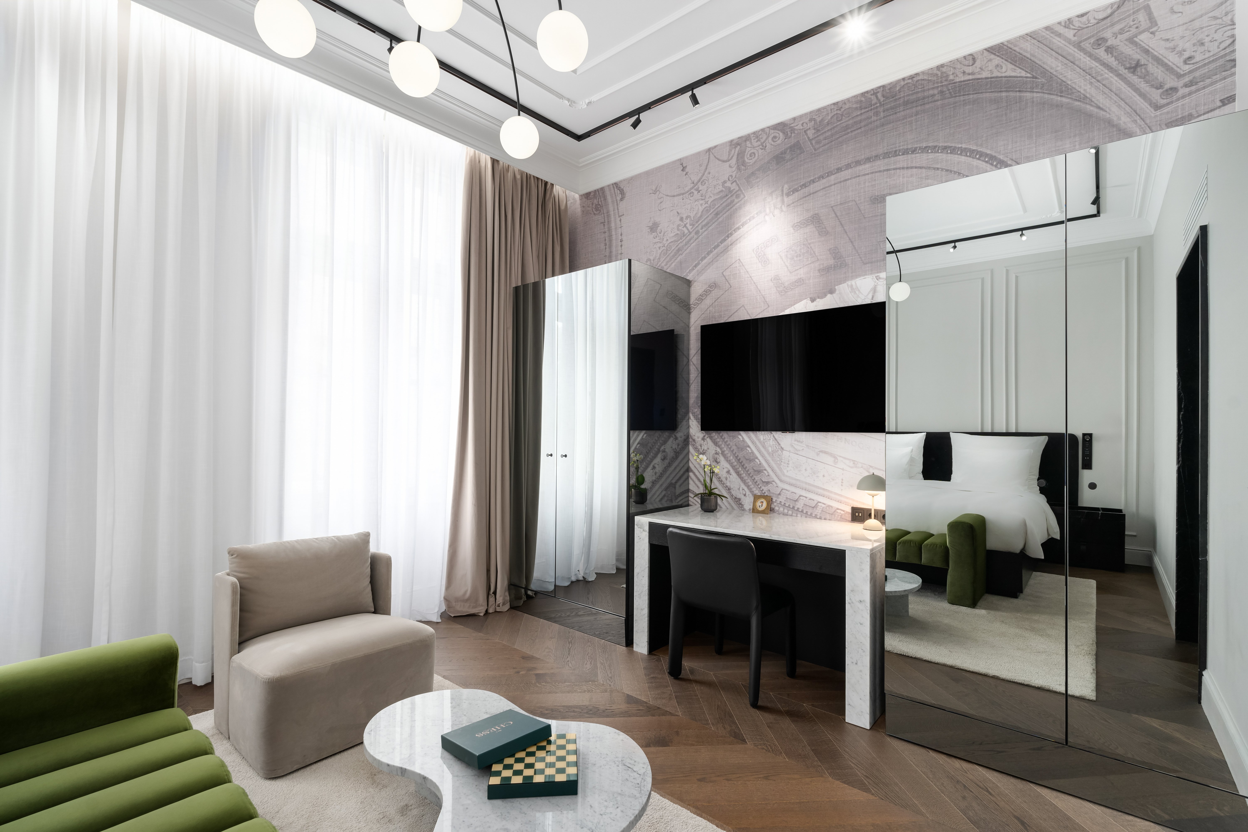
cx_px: 624
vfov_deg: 70.4
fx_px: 589
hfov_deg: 93.3
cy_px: 416
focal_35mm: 17
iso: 200
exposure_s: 1.3
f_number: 8
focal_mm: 17
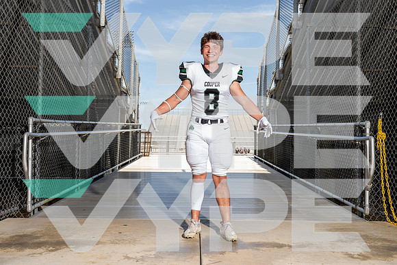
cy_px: 132
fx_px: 375
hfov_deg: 55.8
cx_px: 198
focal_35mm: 34
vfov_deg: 38.9
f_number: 8
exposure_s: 1/250
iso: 320
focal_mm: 34
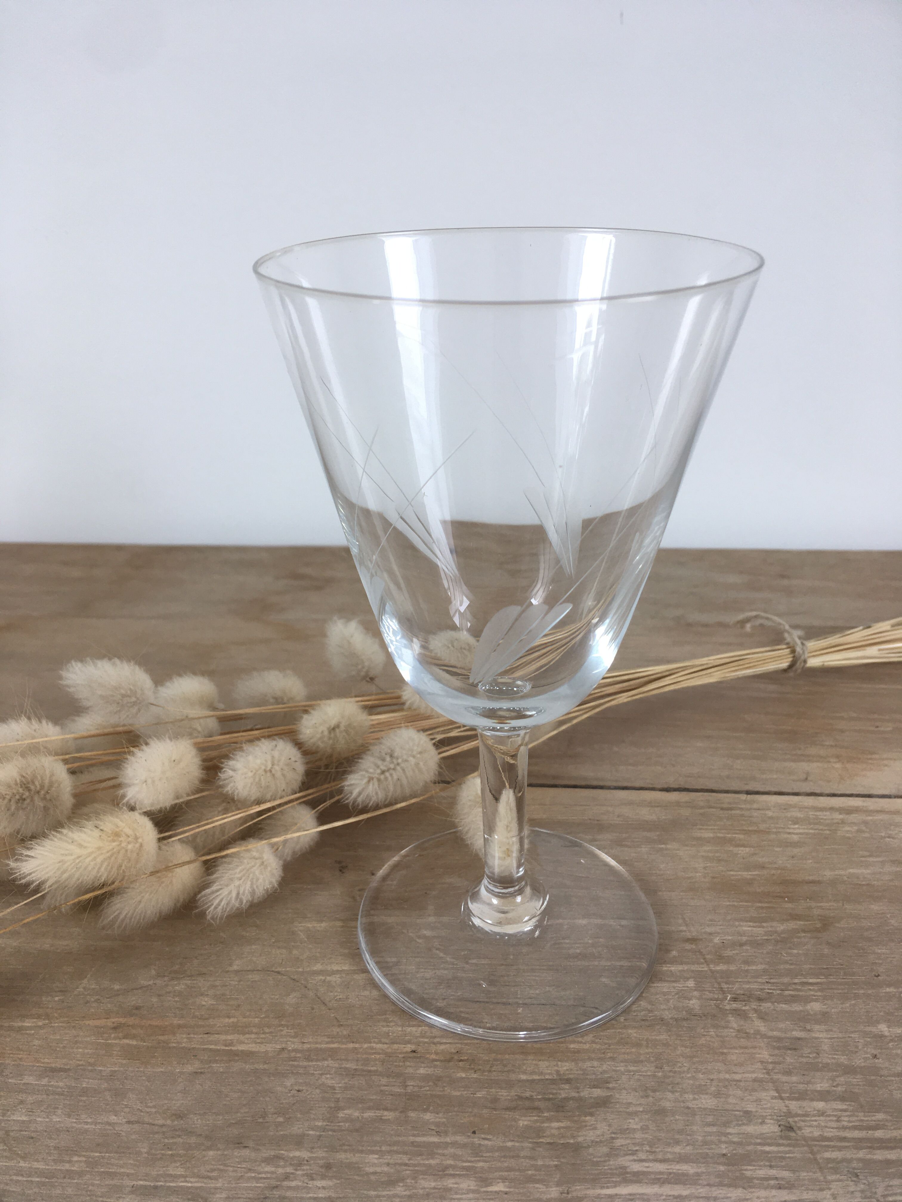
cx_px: 451
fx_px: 1008
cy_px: 601
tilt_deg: -23.0
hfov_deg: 48.2
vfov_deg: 61.7
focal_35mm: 29
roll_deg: -0.5
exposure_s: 1/50
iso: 32
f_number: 2.2
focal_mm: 4.15
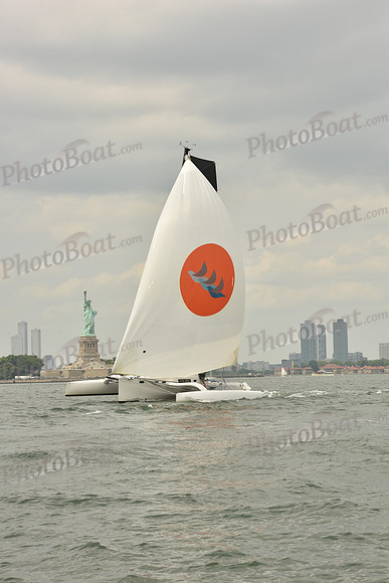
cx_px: 194
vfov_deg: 21.5
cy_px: 292
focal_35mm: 95
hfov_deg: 14.4
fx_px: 1539
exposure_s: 1/640
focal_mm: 95
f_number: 10
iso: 250
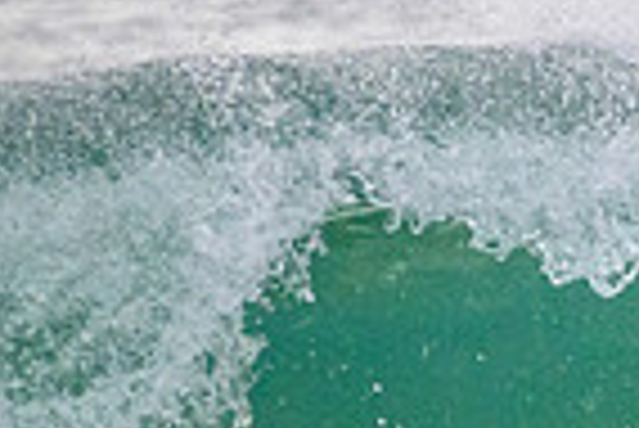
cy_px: 444
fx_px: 57923
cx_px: 1296
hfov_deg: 0.6
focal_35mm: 3260
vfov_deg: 0.4
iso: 4500
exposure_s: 1/2000
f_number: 11
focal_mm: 800
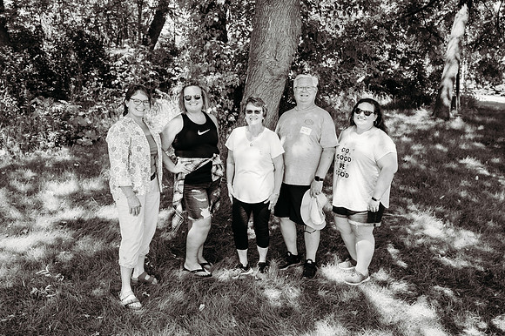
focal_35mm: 29
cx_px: 231
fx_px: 408
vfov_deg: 44.7
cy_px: 153
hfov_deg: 63.4
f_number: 4.5
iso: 160
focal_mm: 24
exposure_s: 1/200
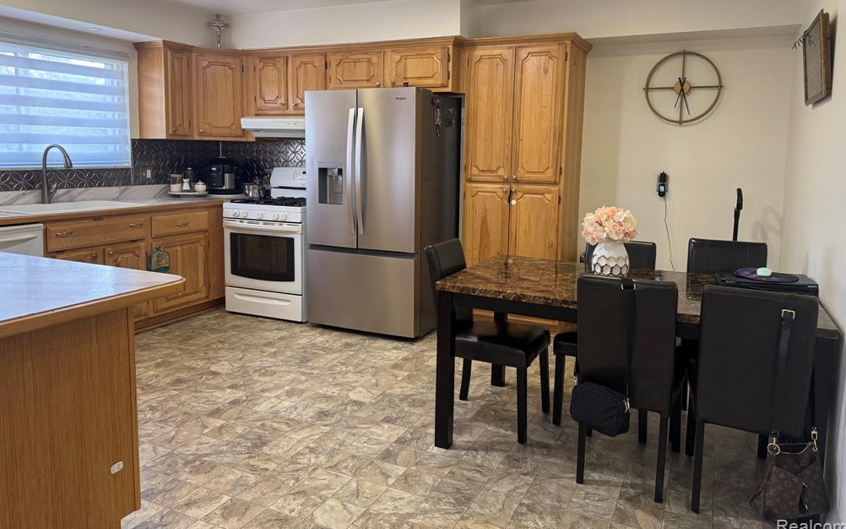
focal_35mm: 26
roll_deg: -1.1
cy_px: 215
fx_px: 599
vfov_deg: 47.3
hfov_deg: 70.4
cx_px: 430
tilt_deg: -6.0
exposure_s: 1/60
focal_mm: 6.76
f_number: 1.78
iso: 200
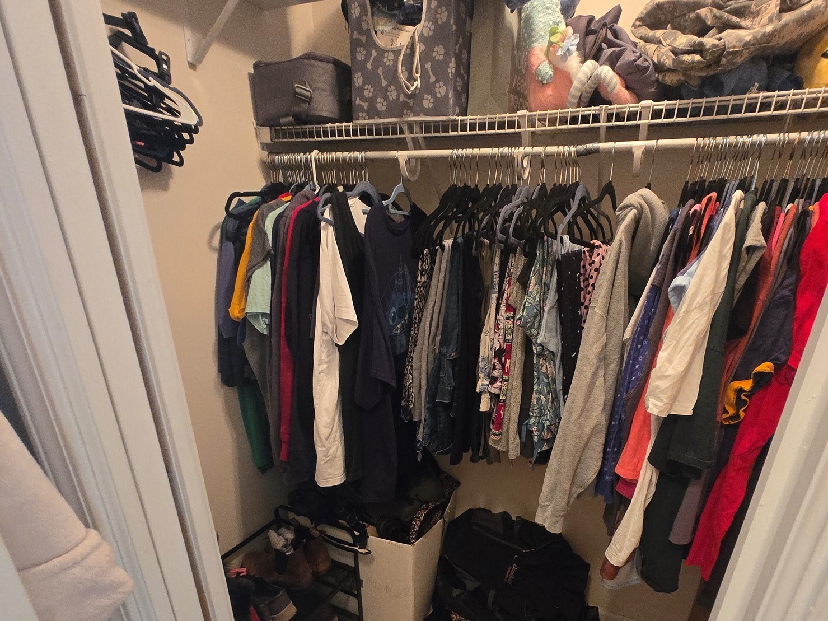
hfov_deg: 87.7
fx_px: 431
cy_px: 430
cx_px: 428
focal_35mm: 18
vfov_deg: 68.9
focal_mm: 1.7
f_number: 2.2
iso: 640
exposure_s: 1/60
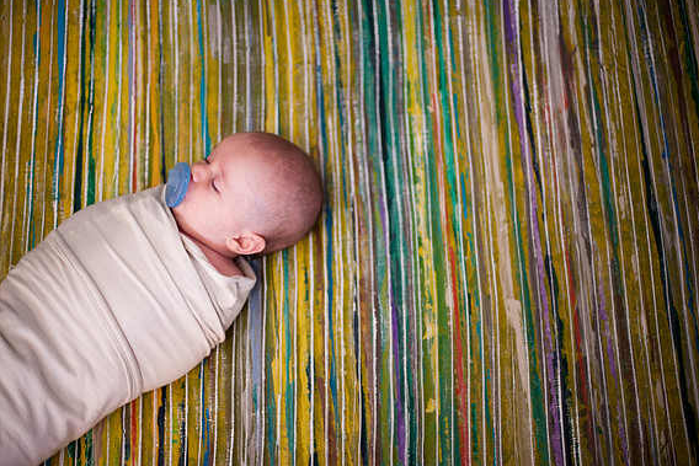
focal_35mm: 51
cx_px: 356
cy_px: 232
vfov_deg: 26.5
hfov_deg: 38.9
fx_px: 990
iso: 1000
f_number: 1.4
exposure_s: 1/125
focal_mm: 50
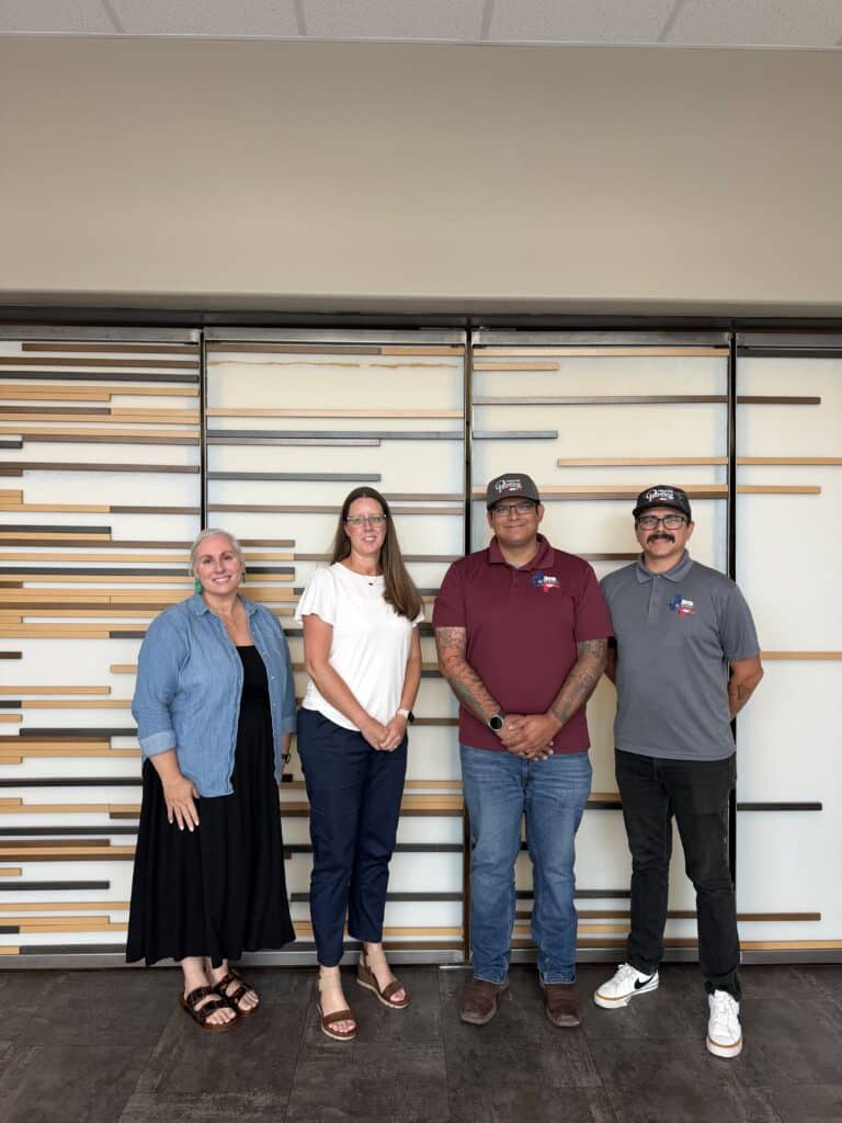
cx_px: 421
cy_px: 562
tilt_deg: -0.6
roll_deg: +0.2
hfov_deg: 56.8
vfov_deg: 71.6
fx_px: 778
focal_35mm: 24
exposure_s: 1/120
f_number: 1.78
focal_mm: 6.76
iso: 125
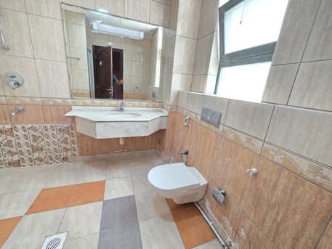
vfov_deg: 89.9
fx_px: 125
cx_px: 166
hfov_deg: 106.2
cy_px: 124
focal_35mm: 13
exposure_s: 1/50
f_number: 1.9
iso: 400
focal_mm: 2.2
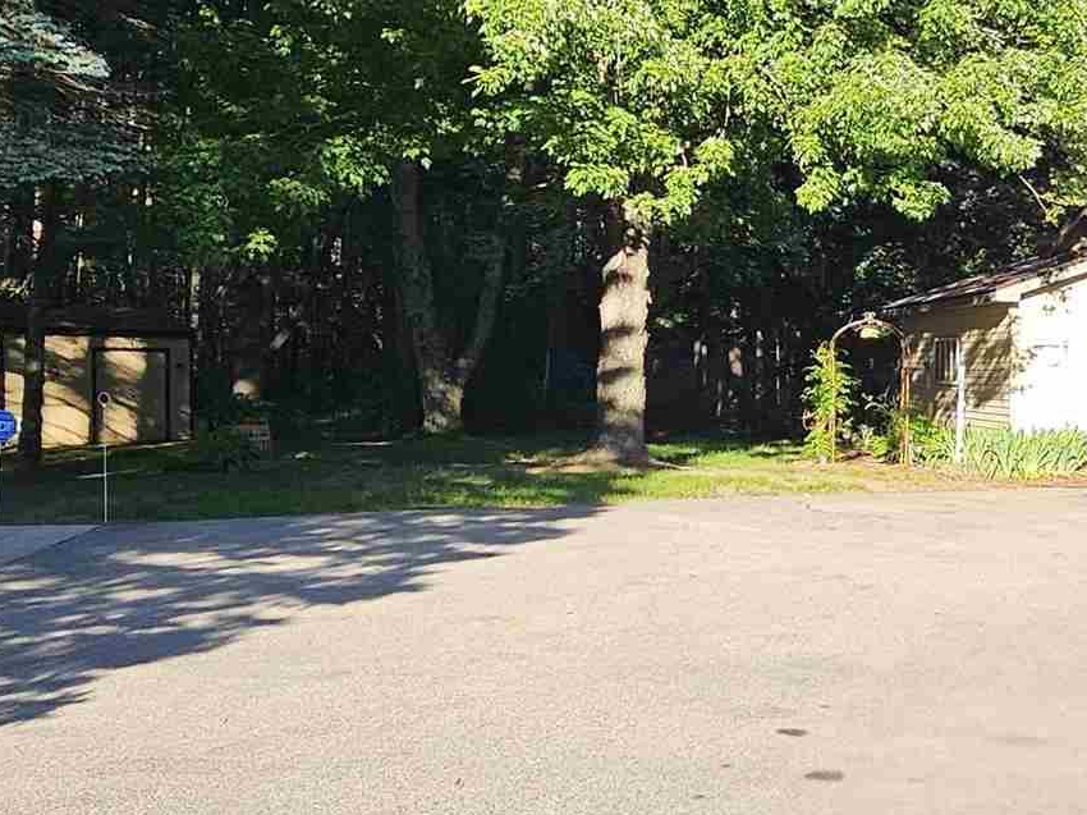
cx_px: 873
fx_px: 1475
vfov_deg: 30.9
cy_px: 430
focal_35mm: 47
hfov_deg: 38.9
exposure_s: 1/667
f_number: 2.2
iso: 50
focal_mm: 2.2
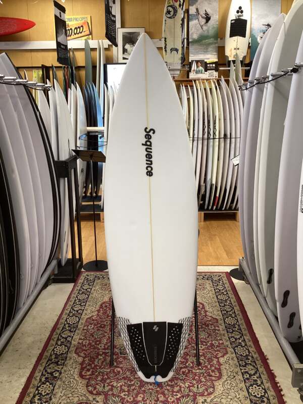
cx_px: 152
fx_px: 362
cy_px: 202
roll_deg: -2.1
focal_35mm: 31
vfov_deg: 58.4
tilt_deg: -13.7
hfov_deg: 45.4
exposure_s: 1/50
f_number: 2.4
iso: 64
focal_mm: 3.3
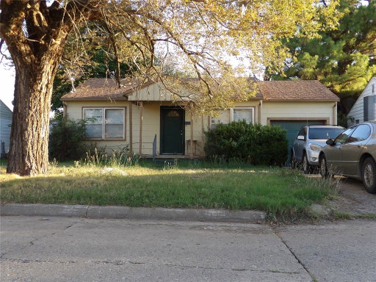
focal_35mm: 33
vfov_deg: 42.9
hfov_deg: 55.4
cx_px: 188
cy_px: 141
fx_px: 358
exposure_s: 1/83
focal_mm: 5.9
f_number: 3.6
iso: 100
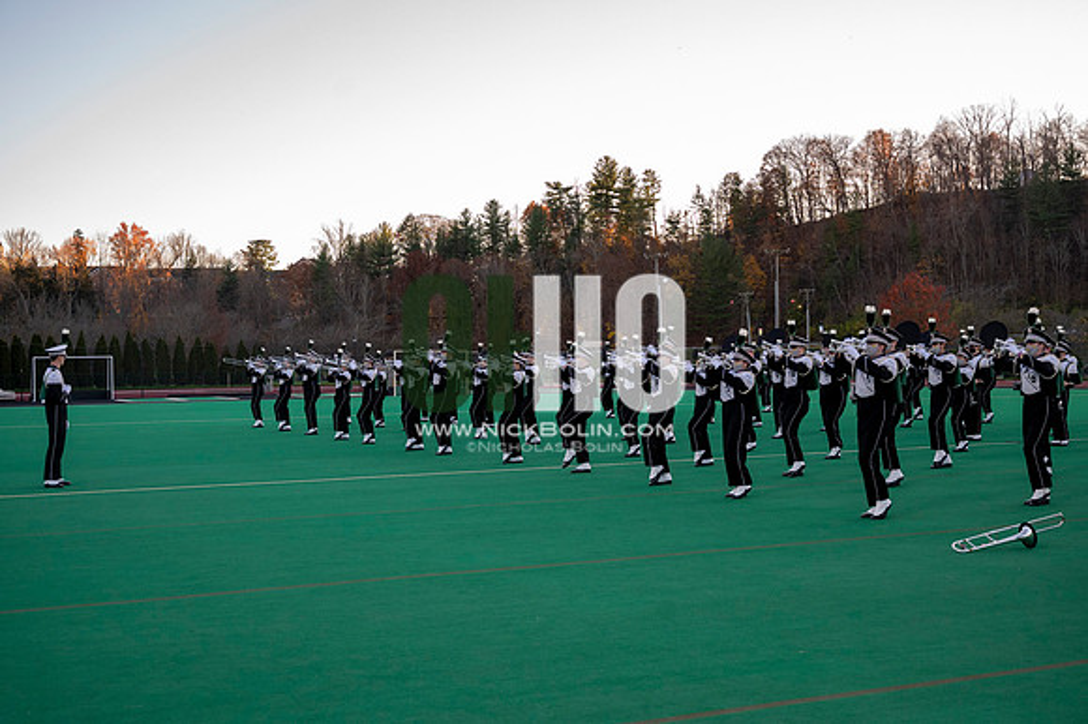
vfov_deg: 30.5
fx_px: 1329
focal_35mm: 44
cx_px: 544
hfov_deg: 44.5
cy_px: 362
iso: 2000
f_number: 4
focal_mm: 44
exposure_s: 1/2000
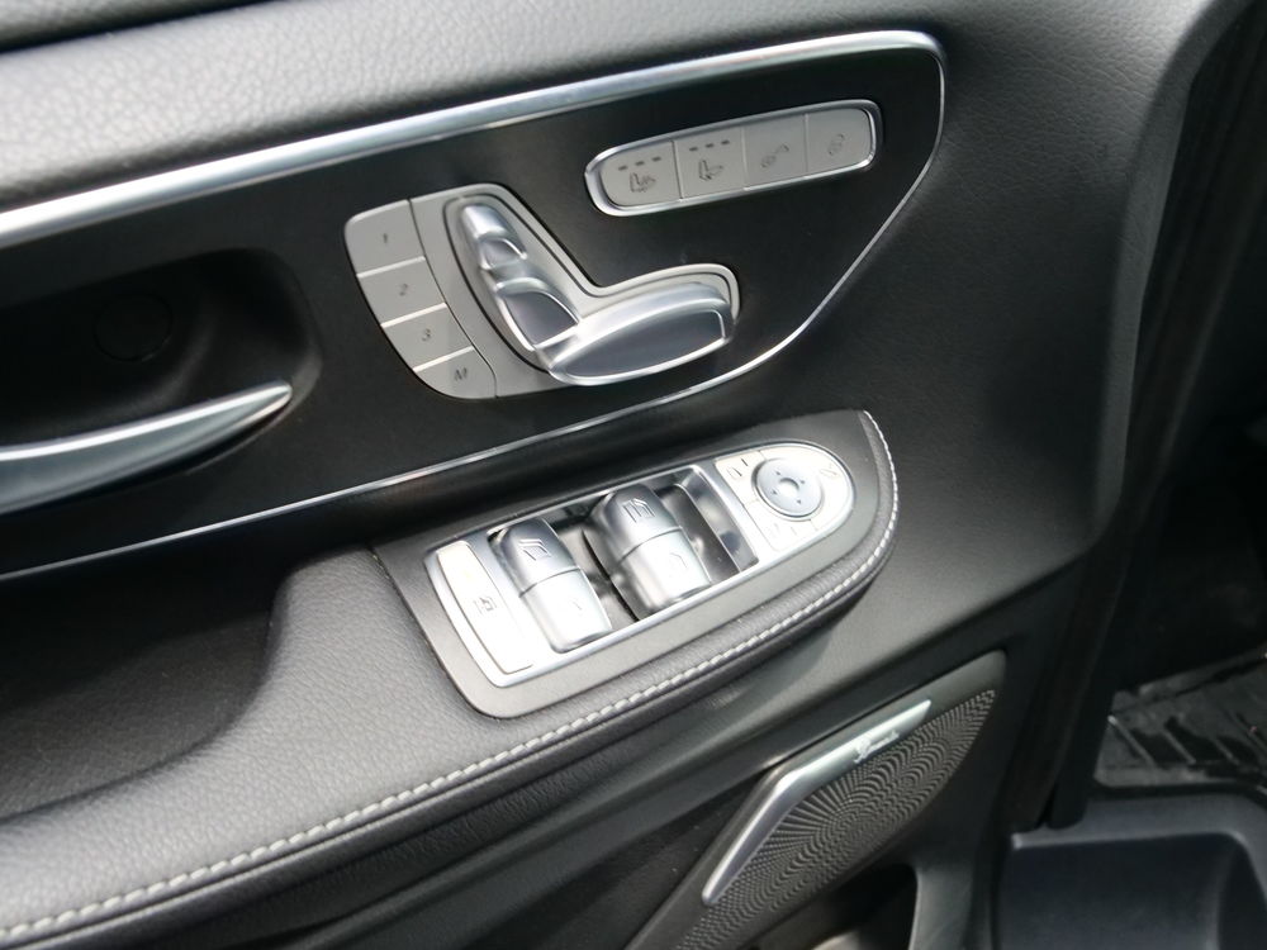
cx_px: 634
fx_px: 1244
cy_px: 475
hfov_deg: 54.0
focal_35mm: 34
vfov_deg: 41.8
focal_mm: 17
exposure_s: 1/10
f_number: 6.3
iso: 3200
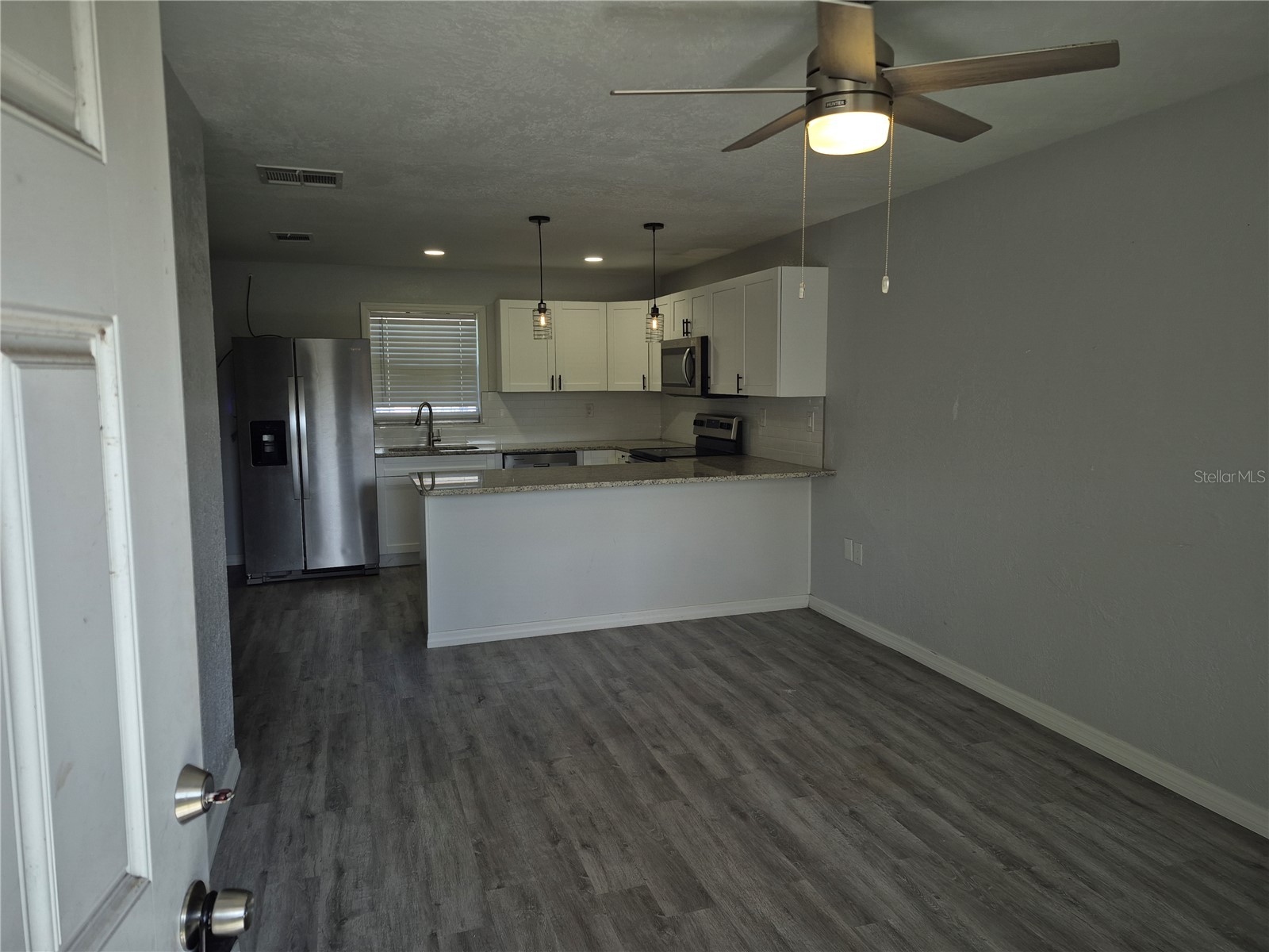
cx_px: 634
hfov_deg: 73.9
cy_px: 476
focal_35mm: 23
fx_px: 843
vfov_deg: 58.9
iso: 32
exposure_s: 1/120
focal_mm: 5.4
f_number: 1.8
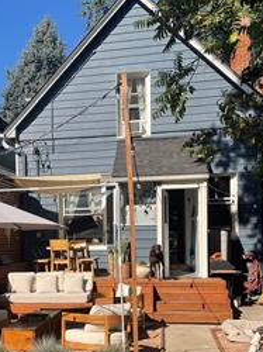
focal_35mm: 50
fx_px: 507
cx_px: 42
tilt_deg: -0.7
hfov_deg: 28.3
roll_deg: +0.9
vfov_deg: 37.4
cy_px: 259
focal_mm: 4.2
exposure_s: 1/3300
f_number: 1.6
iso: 32
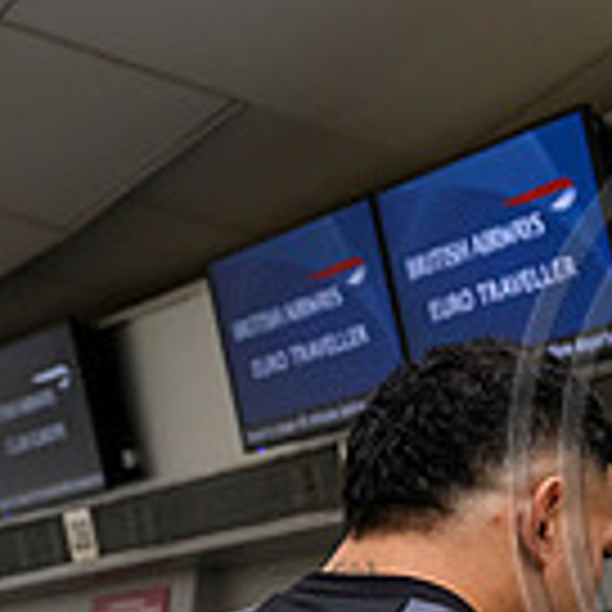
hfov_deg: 14.3
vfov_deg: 15.5
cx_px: 972
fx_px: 2240
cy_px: 466
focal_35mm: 112
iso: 3200
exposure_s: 1/400
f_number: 4.5
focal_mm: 31
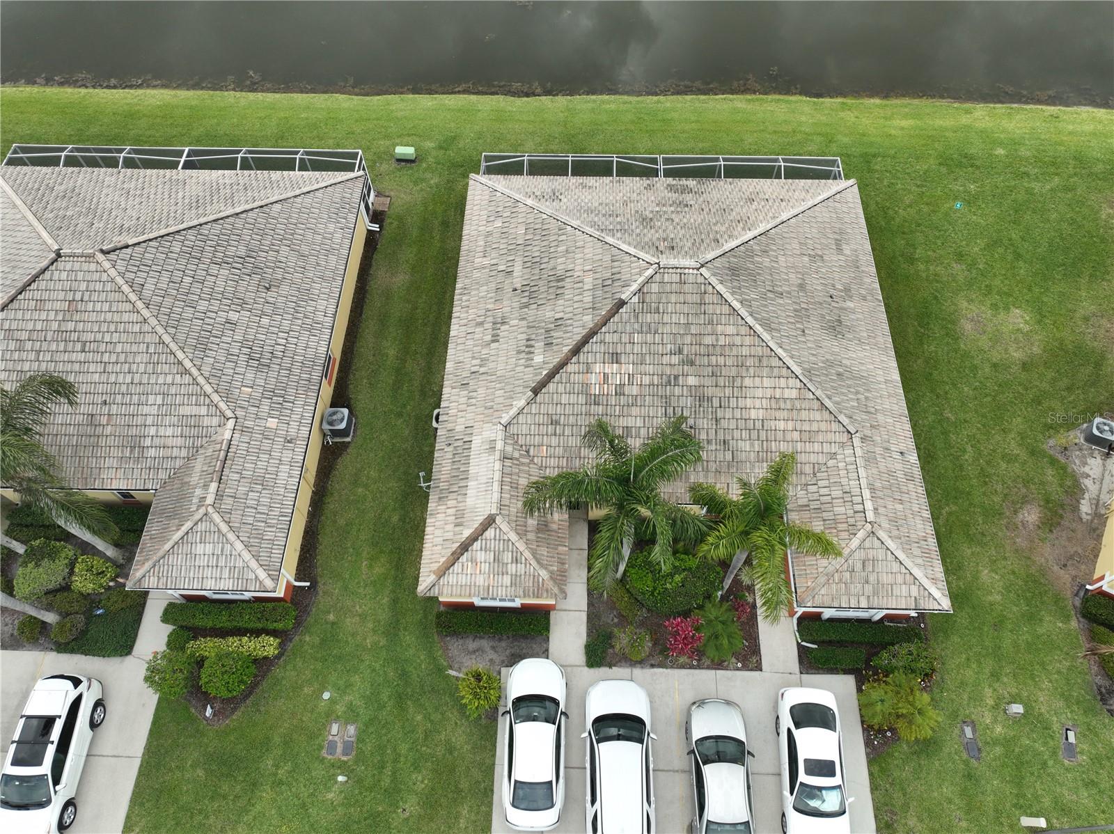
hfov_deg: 71.6
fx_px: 772
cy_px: 417
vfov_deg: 56.8
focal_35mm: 24
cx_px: 557
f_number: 2.8
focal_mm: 12.29
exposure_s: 1/1000
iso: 130
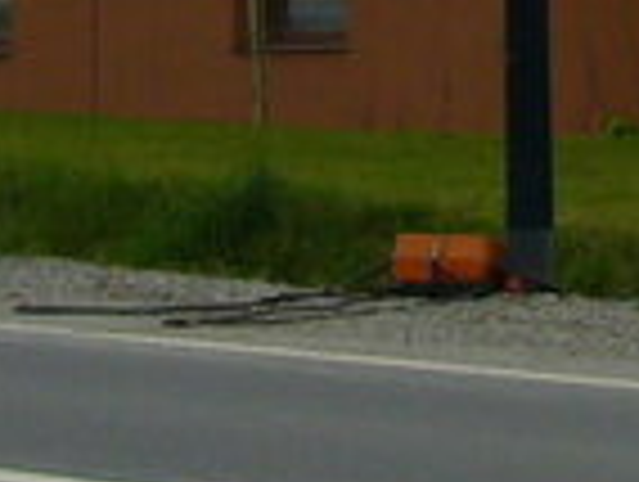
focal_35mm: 243
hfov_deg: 7.9
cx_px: 1044
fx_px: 4493
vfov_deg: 6.0
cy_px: -437
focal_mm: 5.8
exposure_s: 1/250
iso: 80
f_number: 5.6
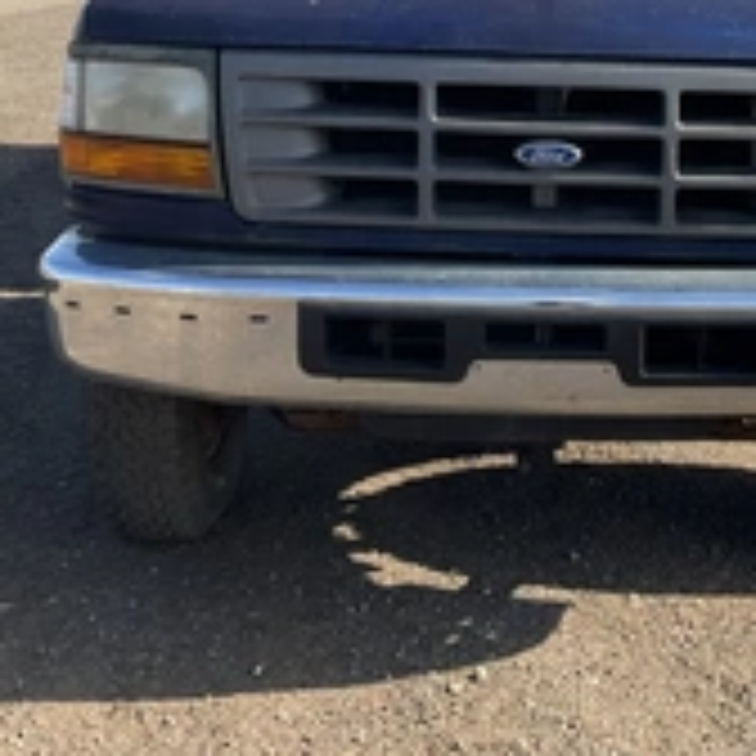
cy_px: 117
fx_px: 1507
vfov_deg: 27.4
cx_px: 594
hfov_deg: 27.6
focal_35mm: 61
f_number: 1.8
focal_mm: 3
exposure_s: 1/1076
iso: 25
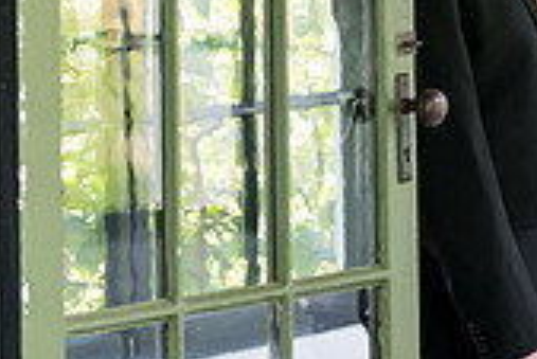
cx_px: 766
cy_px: -59
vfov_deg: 5.7
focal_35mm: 240
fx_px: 3583
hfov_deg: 8.4
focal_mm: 70
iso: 500
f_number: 4
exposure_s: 1/500
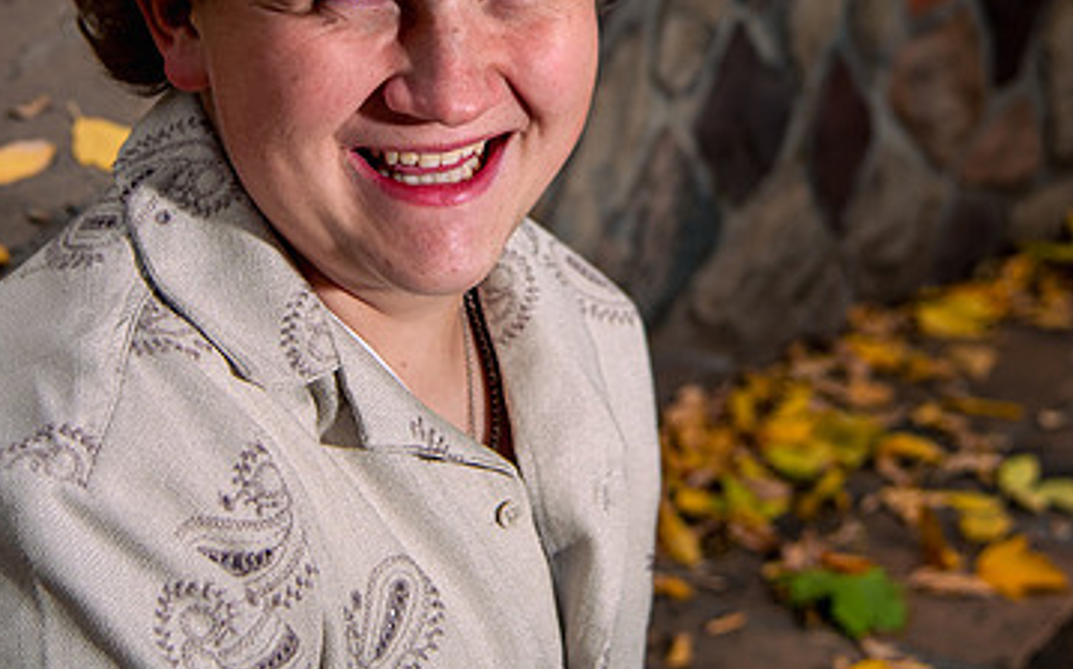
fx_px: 2777
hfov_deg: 21.9
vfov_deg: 13.5
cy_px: -9
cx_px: 560
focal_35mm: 95
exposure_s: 1/160
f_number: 4
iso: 640
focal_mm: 46
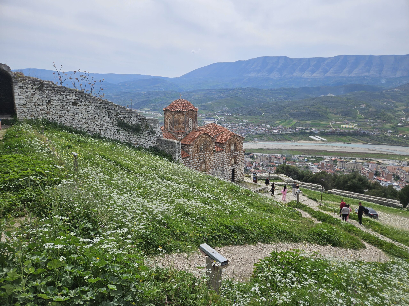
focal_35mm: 23
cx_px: 204
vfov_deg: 58.9
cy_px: 153
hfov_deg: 73.9
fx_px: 272
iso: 25
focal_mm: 5.4
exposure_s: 1/3273
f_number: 1.8
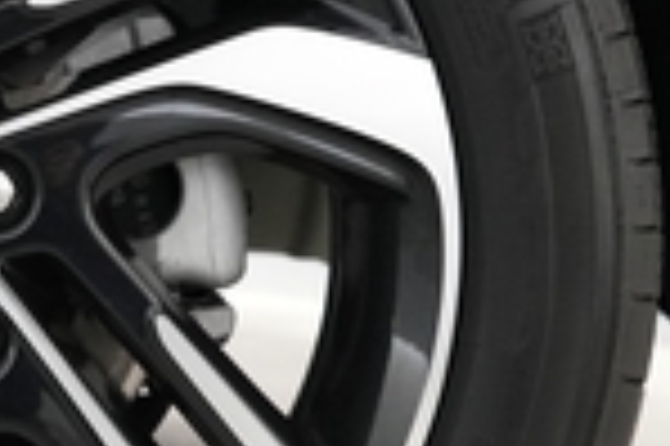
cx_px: -121
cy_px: 266
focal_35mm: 112
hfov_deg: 17.5
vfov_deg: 12.2
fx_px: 2082
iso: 3200
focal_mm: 26
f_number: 2.8
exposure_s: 1/160
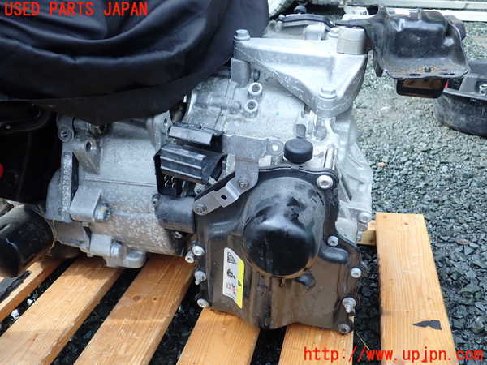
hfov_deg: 60.0
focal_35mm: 30
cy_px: 182
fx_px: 422
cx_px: 244
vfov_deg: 46.8
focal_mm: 5.4
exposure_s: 1/125
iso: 100
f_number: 2.3
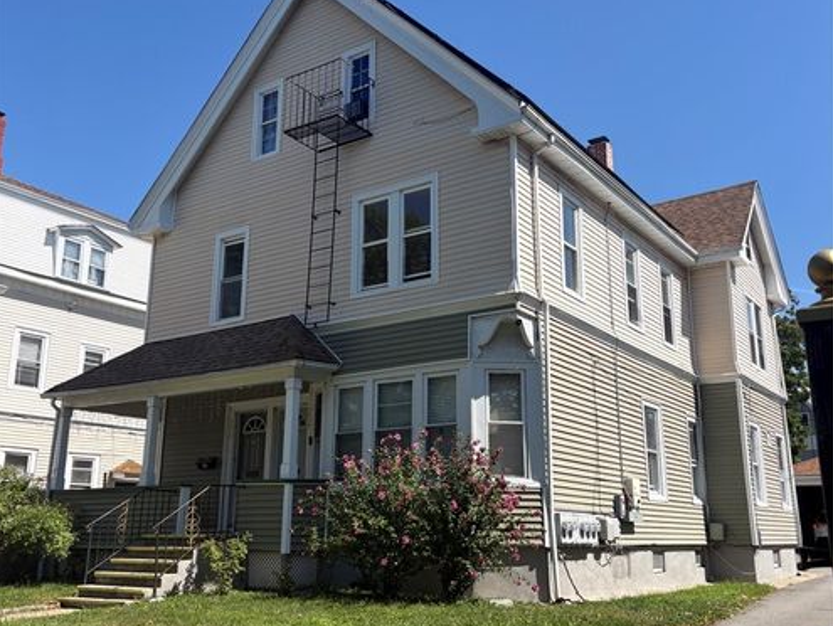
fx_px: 843
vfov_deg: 40.7
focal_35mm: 35
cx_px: 414
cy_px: 310
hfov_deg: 52.6
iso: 50
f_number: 1.6
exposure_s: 1/3125
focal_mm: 5.96
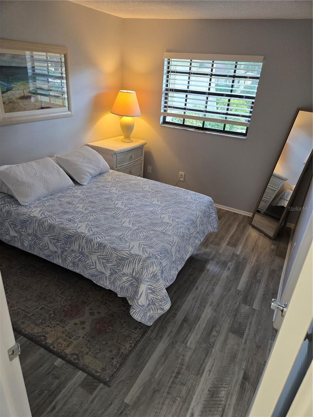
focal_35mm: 23
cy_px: 208
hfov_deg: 58.9
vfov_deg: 73.9
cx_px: 156
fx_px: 277
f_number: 1.8
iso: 250
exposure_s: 1/120
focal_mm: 5.4
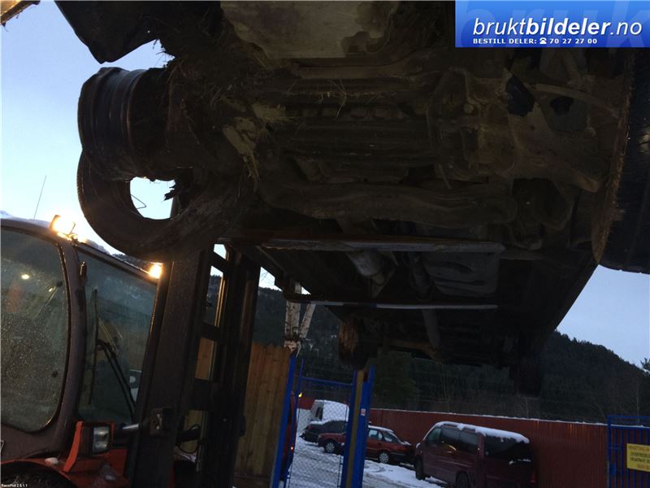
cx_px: 325
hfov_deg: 61.7
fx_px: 545
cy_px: 244
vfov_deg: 48.2
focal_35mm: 29
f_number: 2.2
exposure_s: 1/17
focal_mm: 4.15
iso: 80
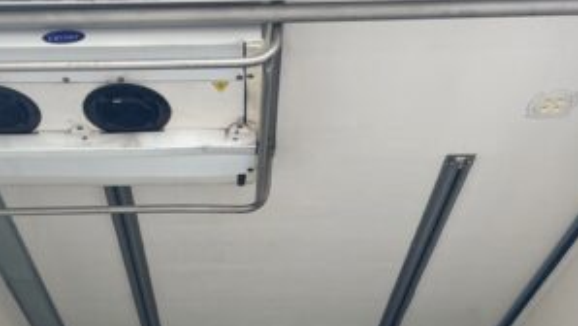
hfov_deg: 36.2
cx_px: 194
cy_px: 310
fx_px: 874
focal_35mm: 57
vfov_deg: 20.6
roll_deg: -0.8
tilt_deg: +23.1
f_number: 1.6
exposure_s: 1/145
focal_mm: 4.2
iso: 32
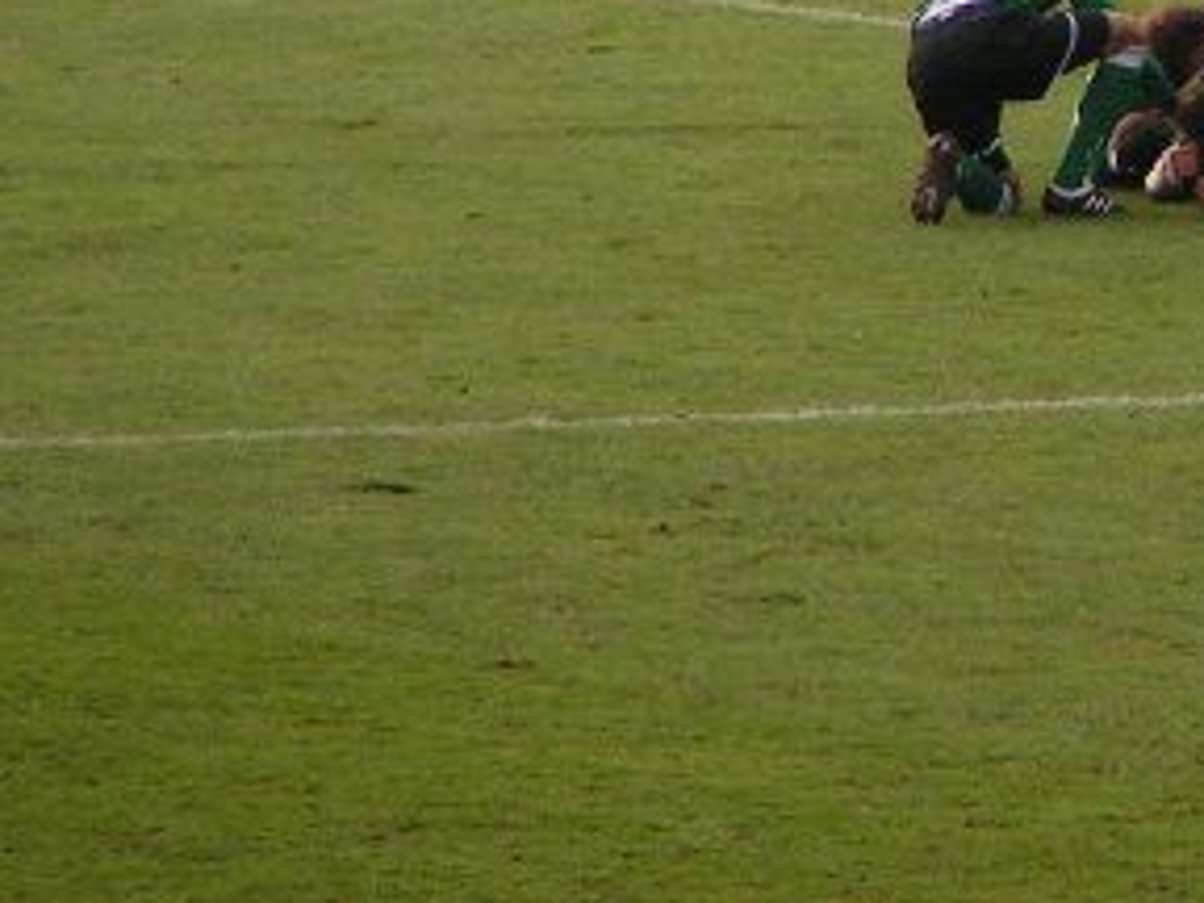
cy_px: -259
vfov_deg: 1.4
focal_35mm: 1056
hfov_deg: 1.9
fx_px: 36729
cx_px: 1497
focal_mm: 58
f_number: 3.5
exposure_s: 1/400
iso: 80
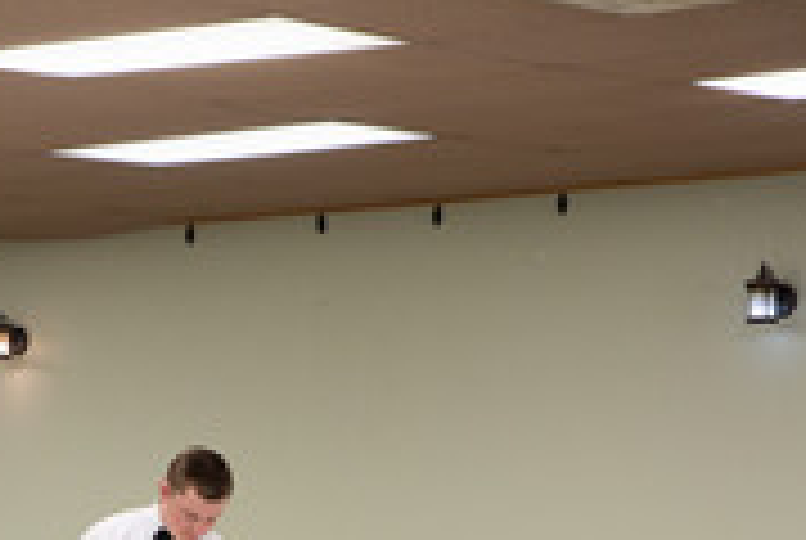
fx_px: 3498
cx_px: 77
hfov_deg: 13.0
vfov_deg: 8.8
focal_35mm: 156
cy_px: 583
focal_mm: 70
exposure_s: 1/125
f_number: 4
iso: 640
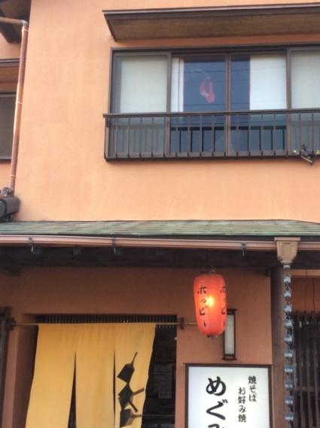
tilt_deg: +11.9
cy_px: 254
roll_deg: -1.7
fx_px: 556
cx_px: 189
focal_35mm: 45
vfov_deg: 42.0
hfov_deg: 32.0
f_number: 2.4
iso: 32
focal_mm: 3.3
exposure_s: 1/141
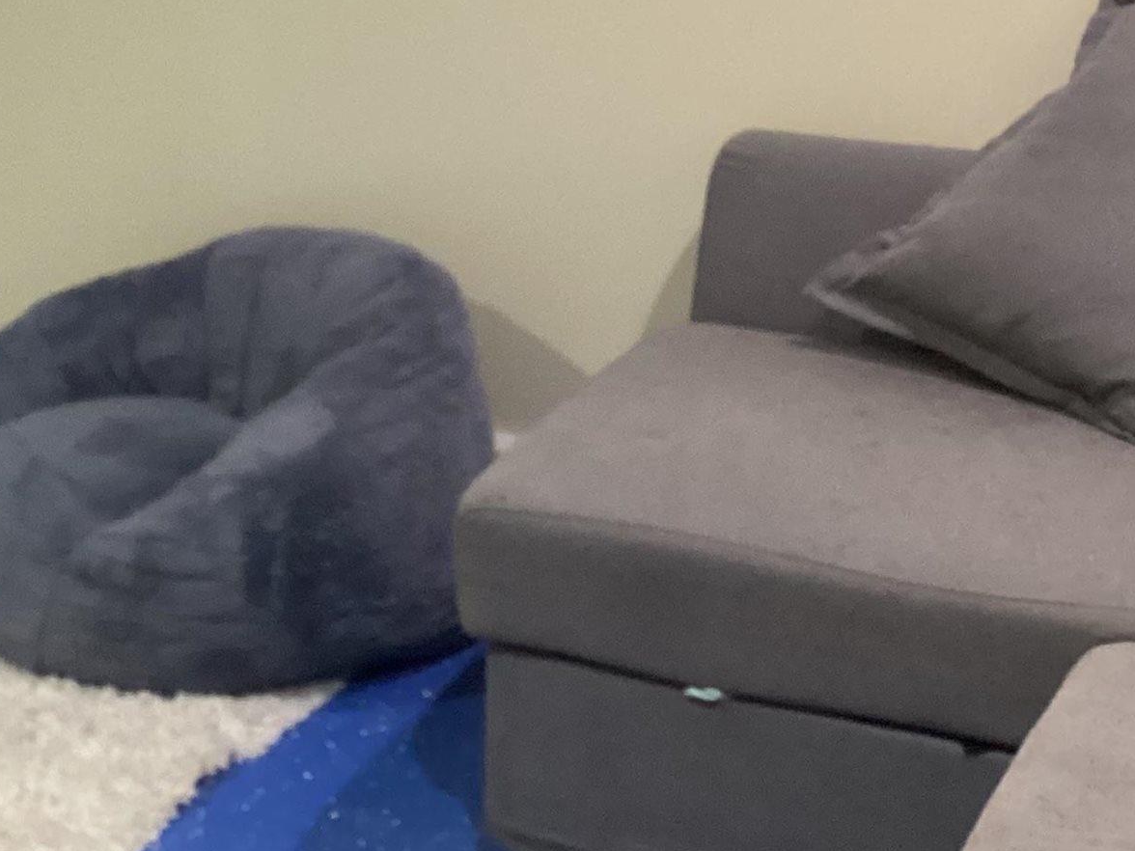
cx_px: 33
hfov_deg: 23.2
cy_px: 190
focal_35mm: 81
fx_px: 2656
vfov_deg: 18.1
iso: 400
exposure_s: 1/30
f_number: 2.4
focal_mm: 3.3
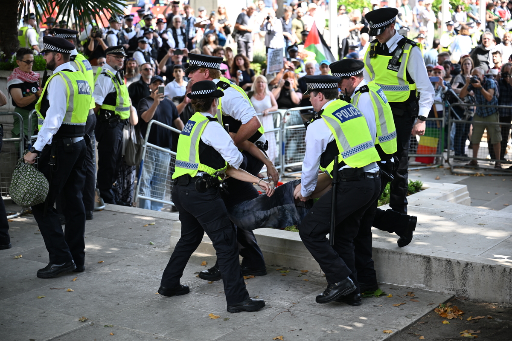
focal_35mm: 70
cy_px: 170
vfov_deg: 19.5
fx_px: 995
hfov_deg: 28.8
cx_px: 256
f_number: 3.2
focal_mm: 70
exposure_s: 1/400
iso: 250
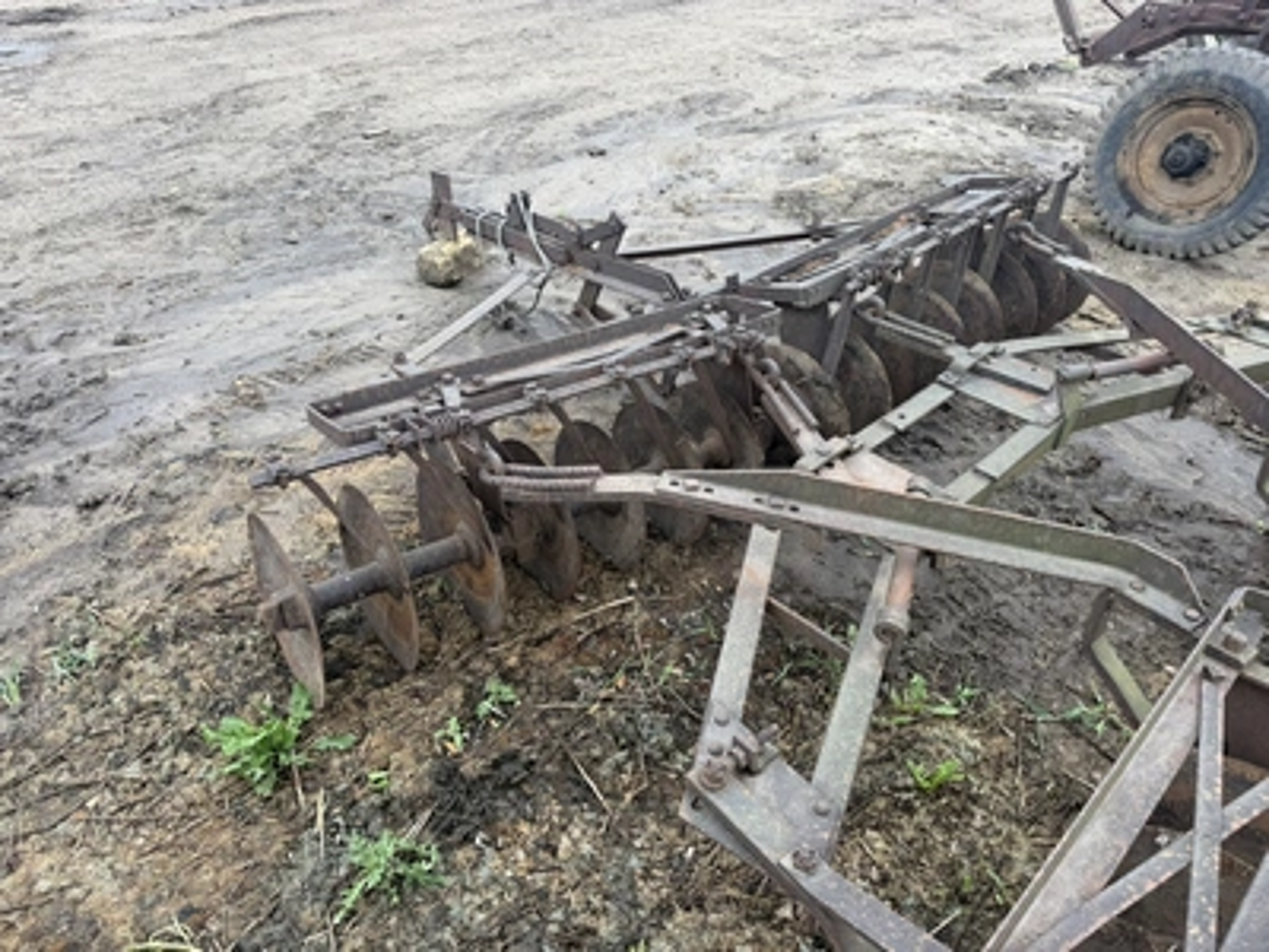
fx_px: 880
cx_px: 634
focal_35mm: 24
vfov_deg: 56.8
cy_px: 476
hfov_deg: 71.6
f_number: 1.78
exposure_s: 1/649
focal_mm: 6.76
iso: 80
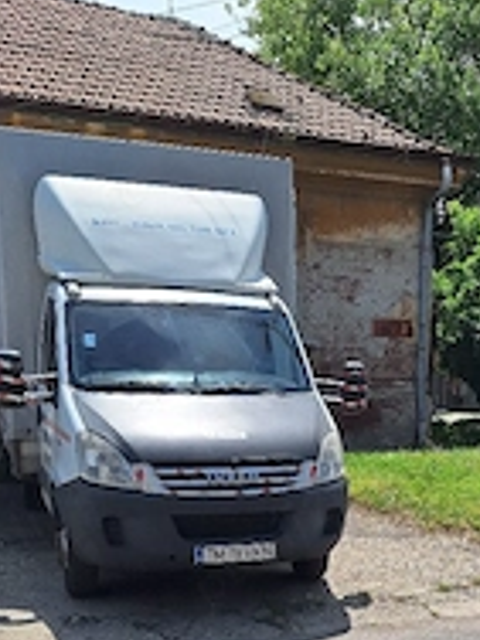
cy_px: 562
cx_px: 371
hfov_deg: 29.1
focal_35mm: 49
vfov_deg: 36.7
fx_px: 906
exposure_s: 1/5000
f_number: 1.8
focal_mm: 5.54
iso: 40
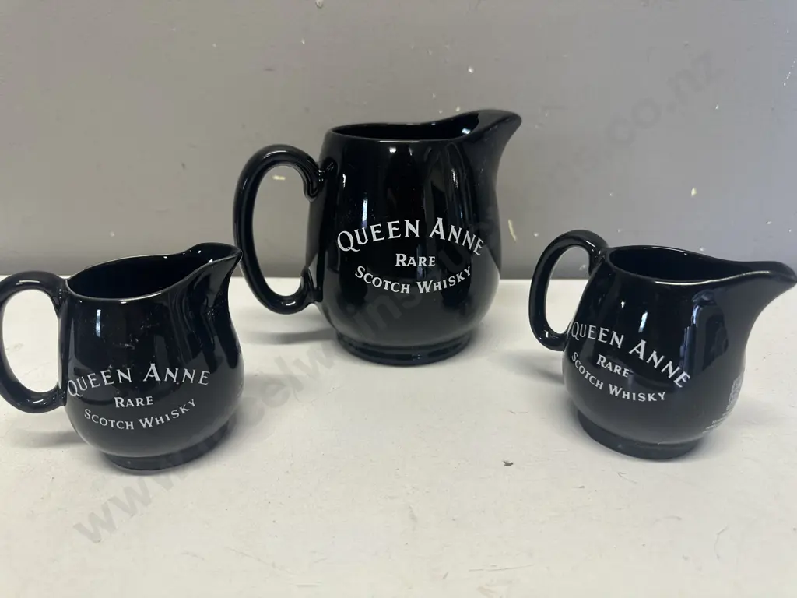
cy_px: 299
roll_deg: -0.7
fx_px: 553
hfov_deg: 71.6
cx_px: 398
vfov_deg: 56.8
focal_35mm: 24
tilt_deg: -22.0
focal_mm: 6.86
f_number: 1.78
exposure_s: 1/100
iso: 125
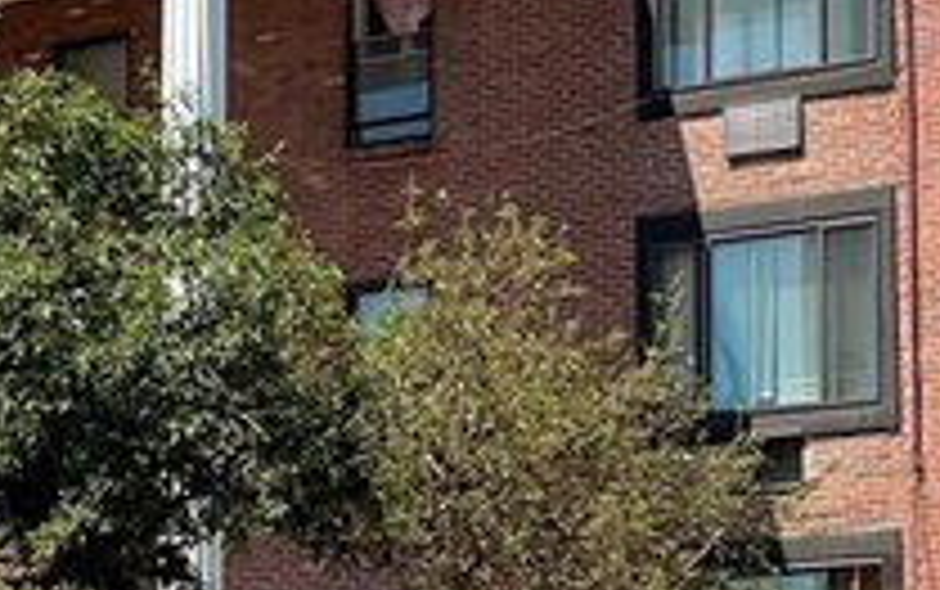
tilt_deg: +7.2
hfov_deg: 13.2
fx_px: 4051
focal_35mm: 158
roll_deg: -0.4
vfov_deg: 8.3
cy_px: 563
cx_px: 364
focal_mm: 5.1
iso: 32
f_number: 1.6
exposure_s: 1/2387
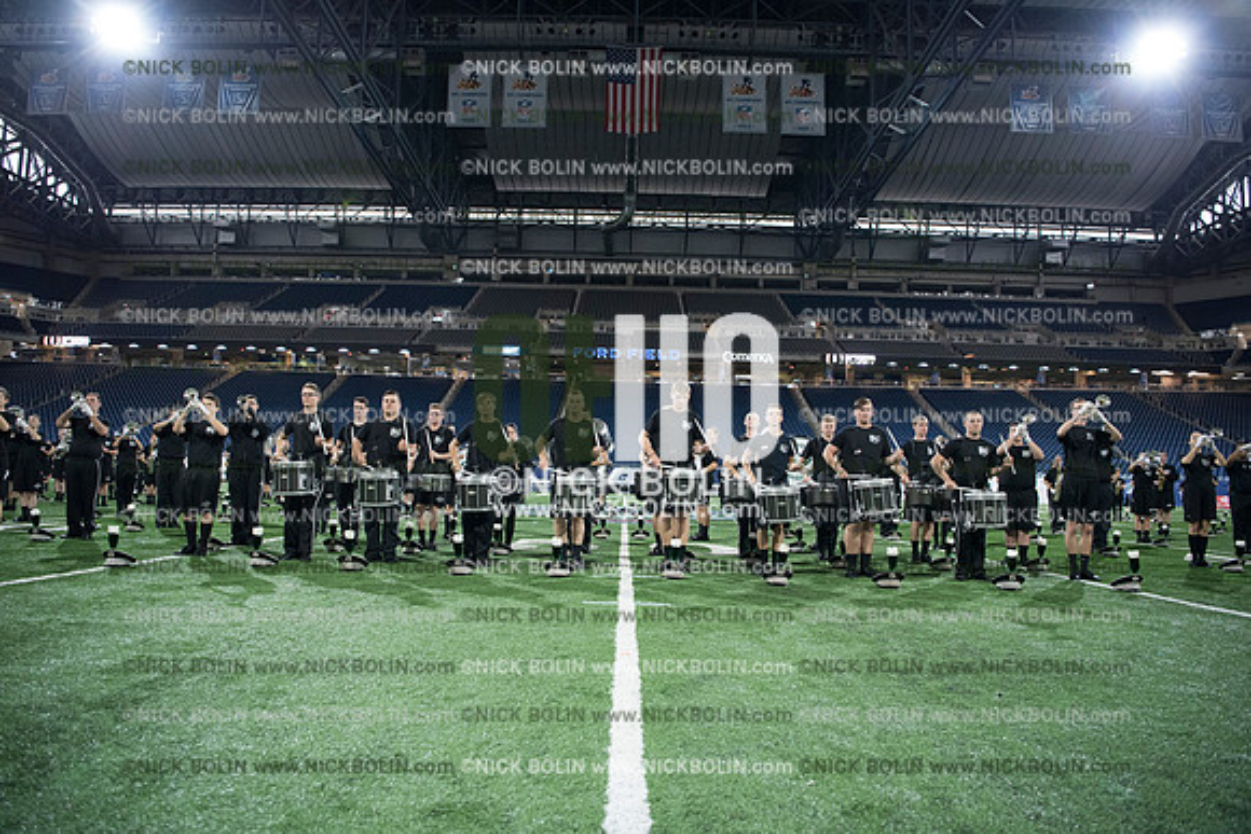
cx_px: 626
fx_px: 834
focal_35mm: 24
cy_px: 417
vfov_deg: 53.2
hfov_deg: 73.7
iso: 3200
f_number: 3.2
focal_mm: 24
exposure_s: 1/200
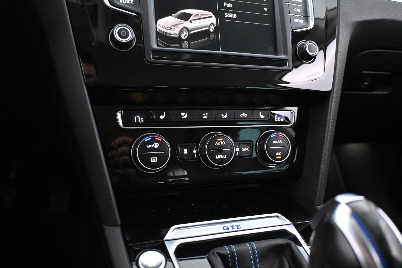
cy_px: 134
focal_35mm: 29
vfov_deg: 44.6
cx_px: 201
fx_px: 327
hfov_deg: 63.2
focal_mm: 19.5
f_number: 3.8
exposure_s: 1/30
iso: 6400
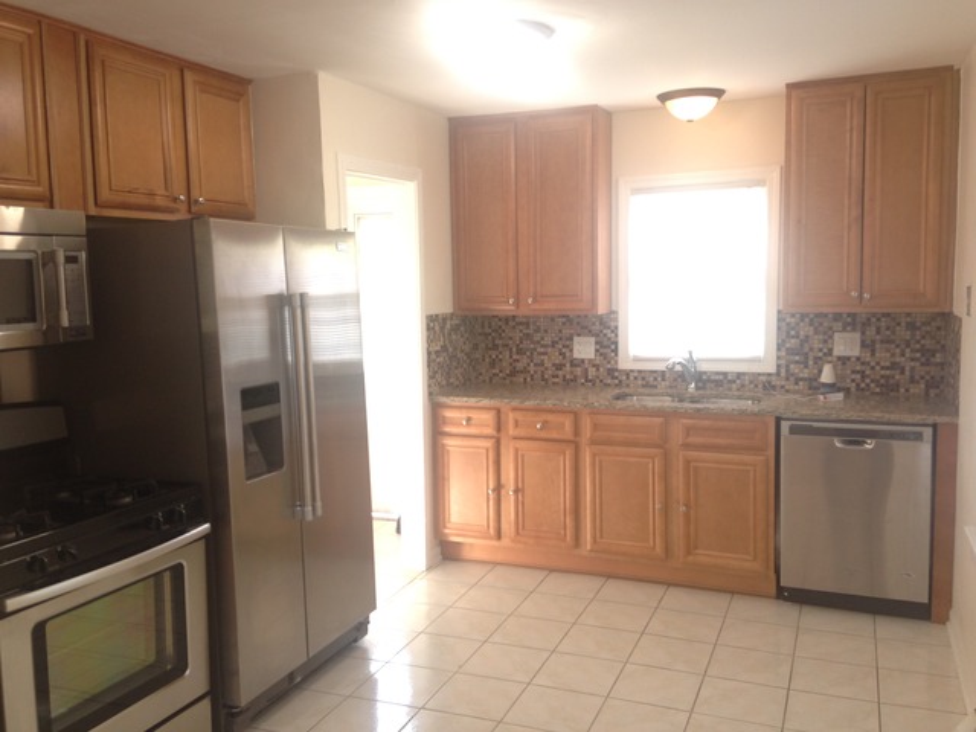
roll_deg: +1.5
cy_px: 366
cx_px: 488
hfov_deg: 55.4
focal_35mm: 33
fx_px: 930
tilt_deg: -7.3
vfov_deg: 42.9
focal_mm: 4.12
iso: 50
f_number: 2.4
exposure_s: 1/20
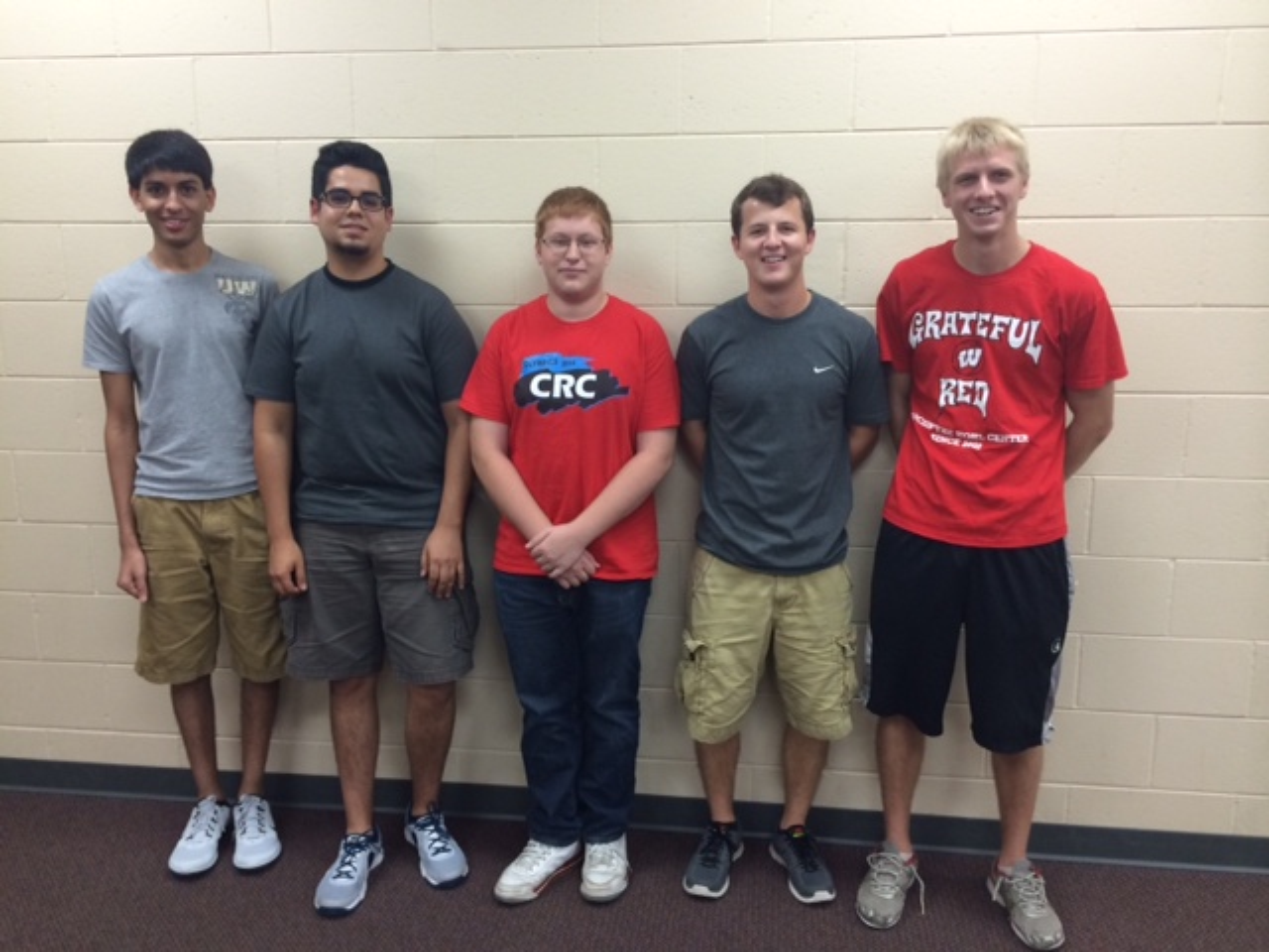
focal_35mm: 30
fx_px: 1100
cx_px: 634
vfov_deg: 46.8
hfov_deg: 60.0
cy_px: 476
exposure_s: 1/30
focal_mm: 4.12
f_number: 2.2
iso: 100
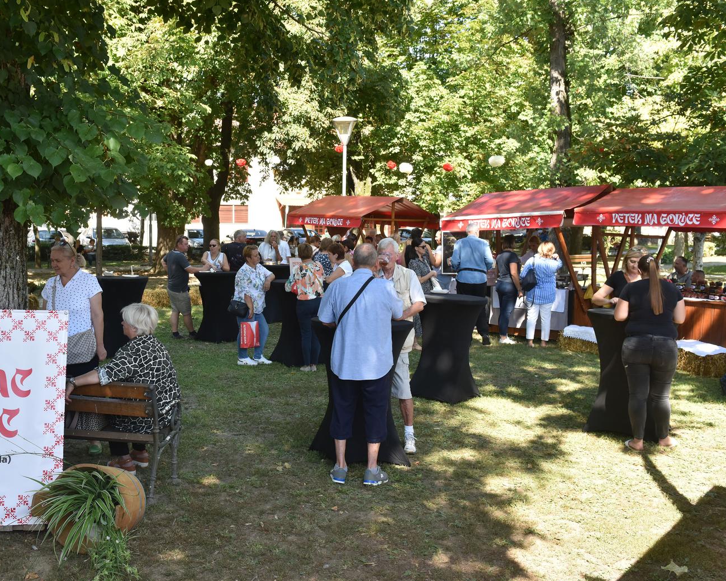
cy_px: 295
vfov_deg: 40.1
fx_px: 795
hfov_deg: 48.9
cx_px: 300
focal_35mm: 37
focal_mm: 32
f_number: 8
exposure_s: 1/250
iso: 720
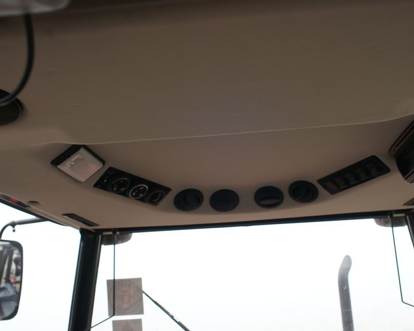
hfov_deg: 45.7
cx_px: 232
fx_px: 490
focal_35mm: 40
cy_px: 165
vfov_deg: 37.3
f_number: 5
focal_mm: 35
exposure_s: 1/80
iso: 200
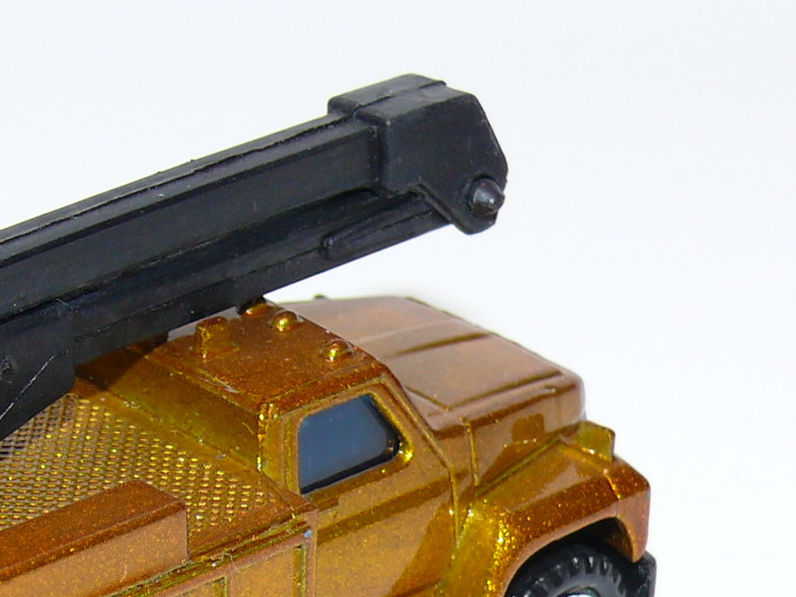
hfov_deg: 11.2
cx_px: -8
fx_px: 4001
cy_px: 512
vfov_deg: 8.5
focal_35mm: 174
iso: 100
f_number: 4
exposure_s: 1/30
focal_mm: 11.2
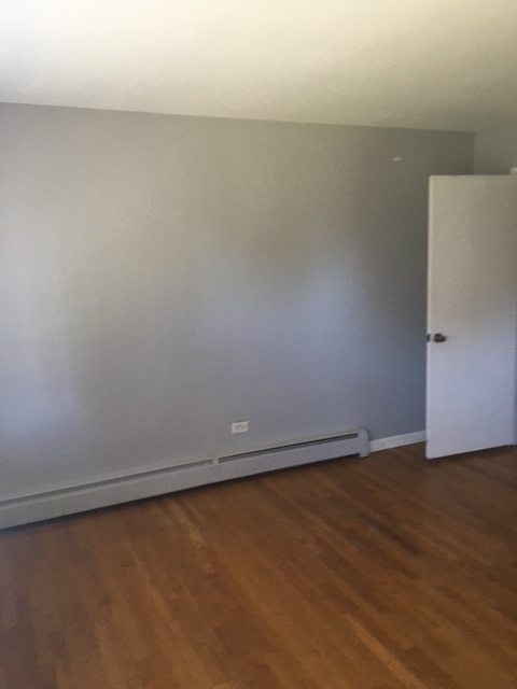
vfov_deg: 61.7
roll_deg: -1.1
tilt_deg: -5.9
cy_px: 344
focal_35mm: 29
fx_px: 577
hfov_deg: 48.2
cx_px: 258
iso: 125
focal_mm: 4.15
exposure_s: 1/30
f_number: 2.2
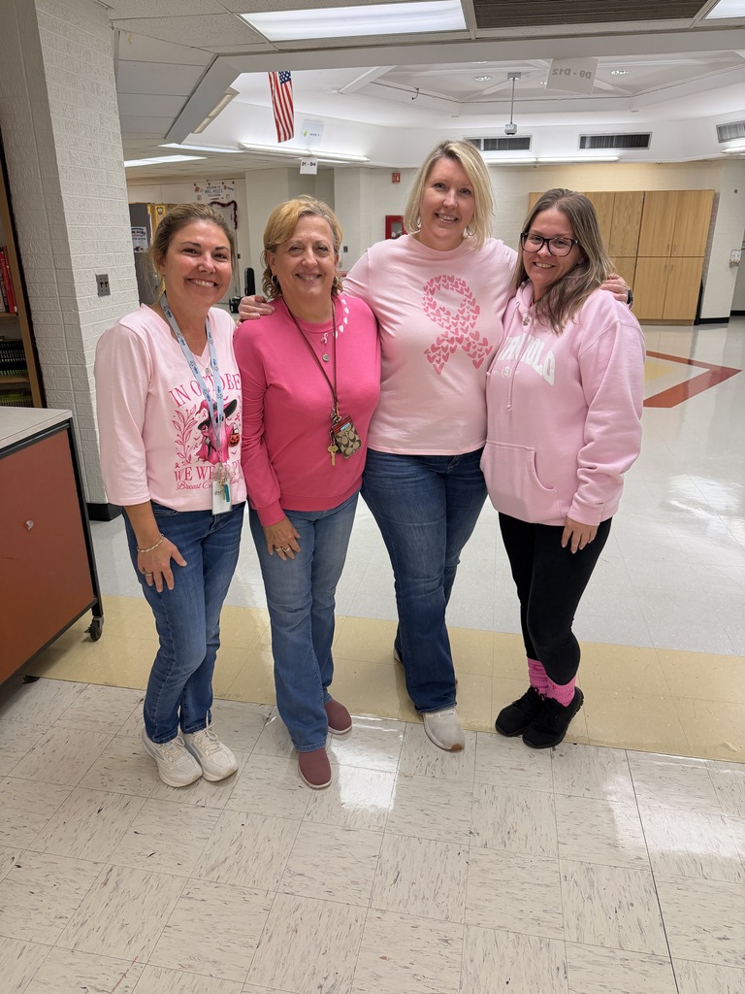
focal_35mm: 24
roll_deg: +0.4
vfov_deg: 71.6
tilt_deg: -18.8
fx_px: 689
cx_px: 372
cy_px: 497
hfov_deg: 56.8
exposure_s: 1/217
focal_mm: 6.76
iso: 200
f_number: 1.78
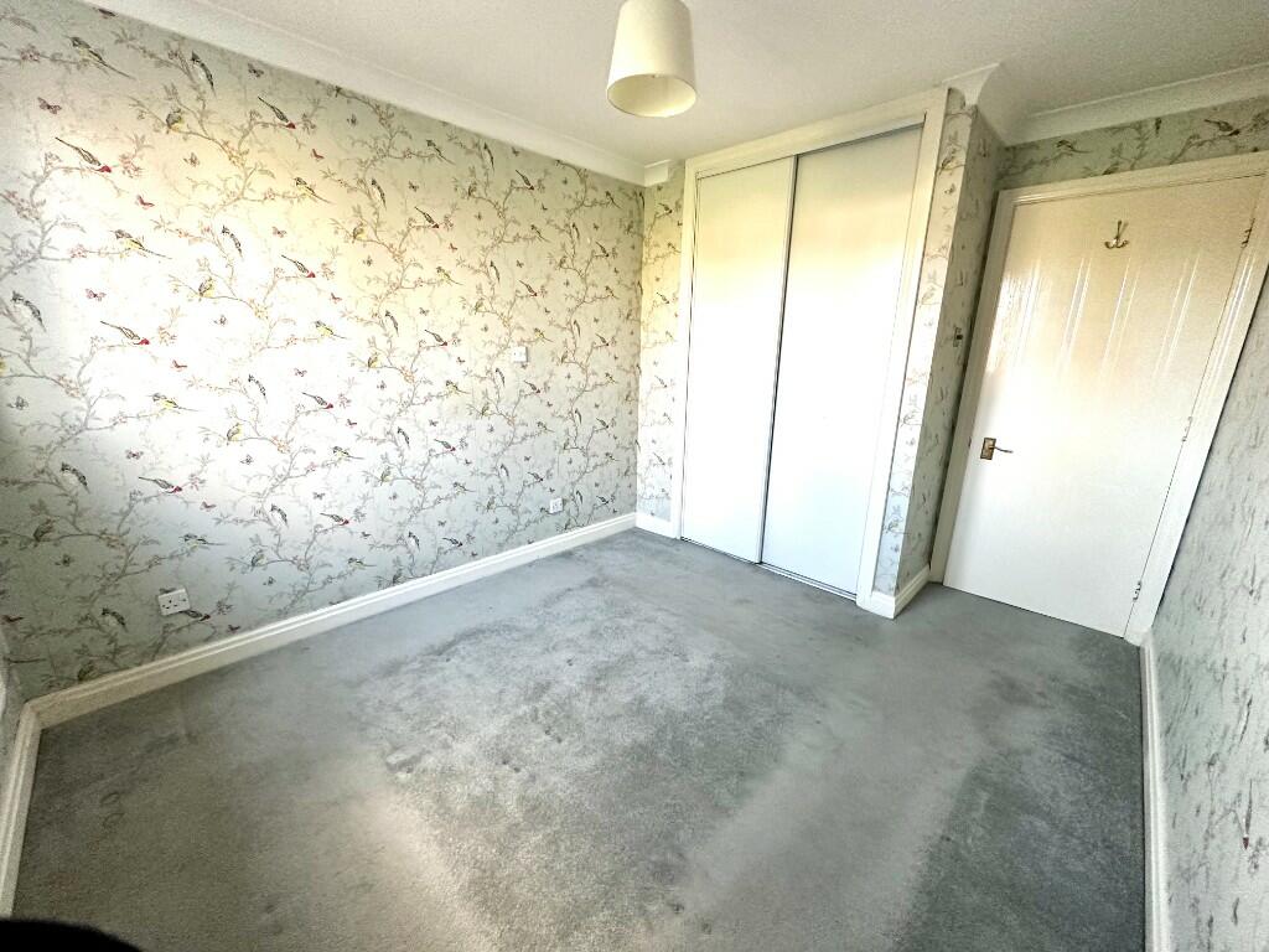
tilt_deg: -15.0
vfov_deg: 85.7
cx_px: 634
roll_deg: -0.9
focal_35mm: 14
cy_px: 476
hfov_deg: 102.1
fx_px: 513
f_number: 2.2
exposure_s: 1/100
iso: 250
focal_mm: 2.22
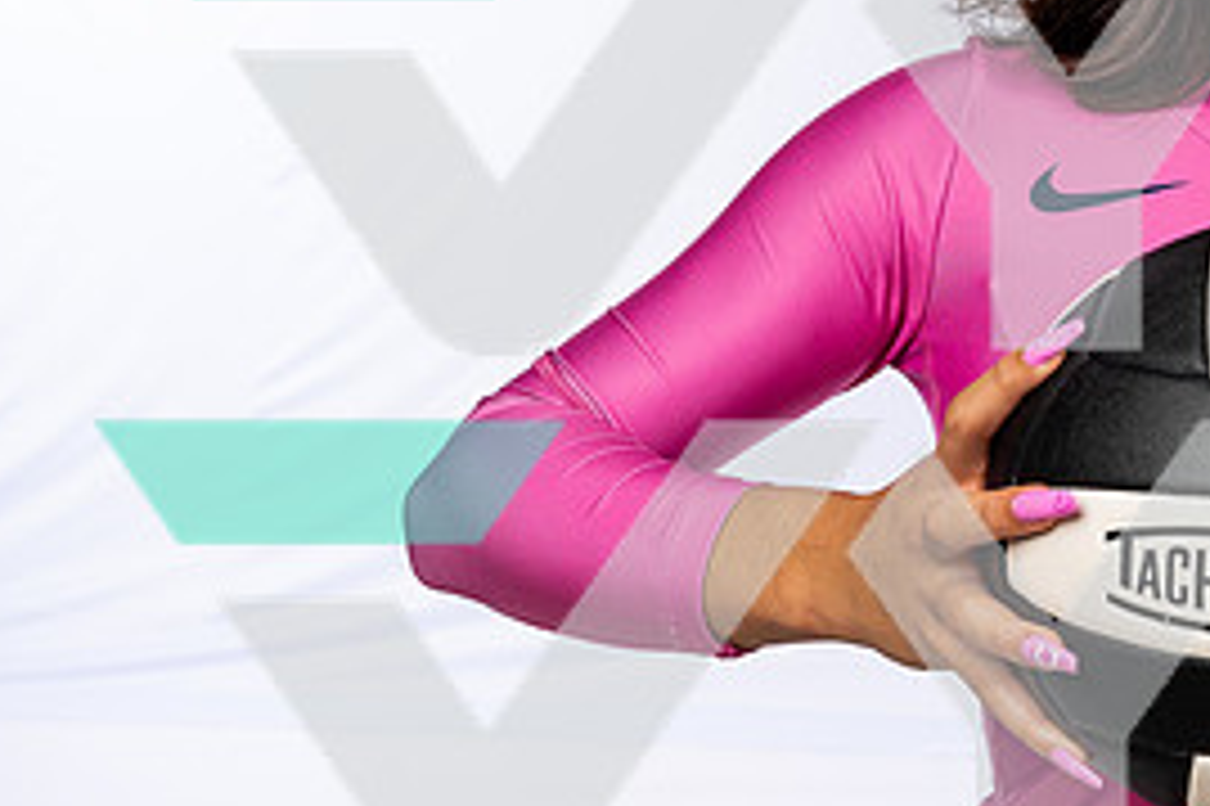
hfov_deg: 23.6
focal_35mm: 82
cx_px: 1255
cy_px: 115
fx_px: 2754
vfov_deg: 16.5
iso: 200
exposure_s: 1/250
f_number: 7.1
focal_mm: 38
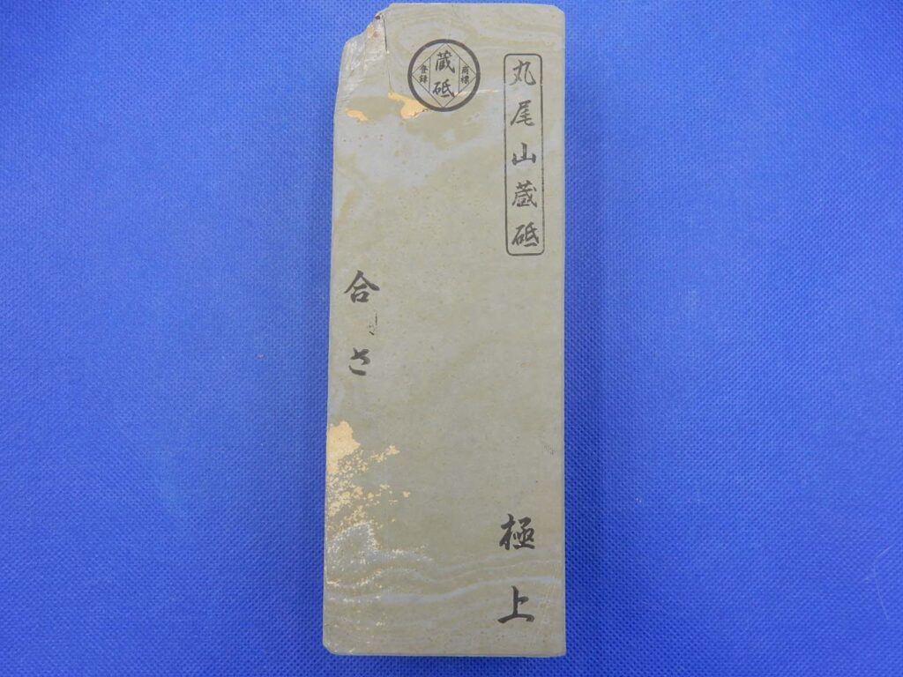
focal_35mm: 25
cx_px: 452
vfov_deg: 54.9
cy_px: 338
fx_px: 652
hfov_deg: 69.4
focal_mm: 4.5
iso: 125
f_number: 3.7
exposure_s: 1/60
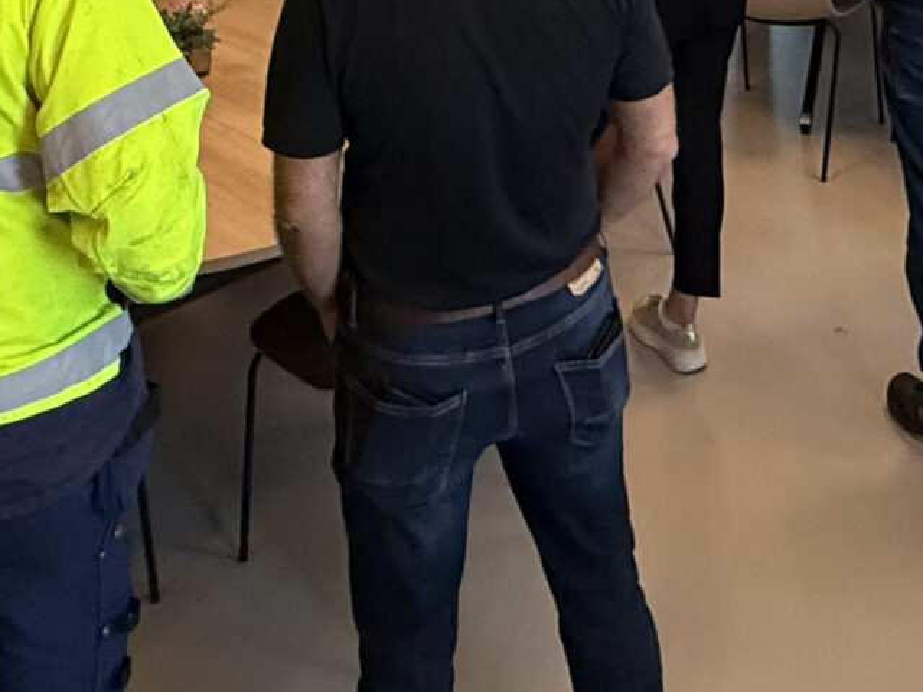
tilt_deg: -3.8
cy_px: -437
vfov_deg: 20.8
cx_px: 611
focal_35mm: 56
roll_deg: +1.3
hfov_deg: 34.1
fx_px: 1493
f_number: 2.2
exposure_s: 1/92
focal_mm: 2.22
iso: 320
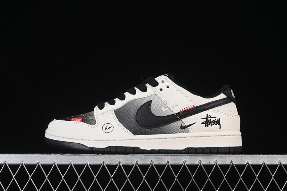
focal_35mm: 75
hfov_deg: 27.0
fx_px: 598
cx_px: 144
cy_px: 96
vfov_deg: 18.2
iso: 160
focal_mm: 50
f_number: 8
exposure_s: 1/80
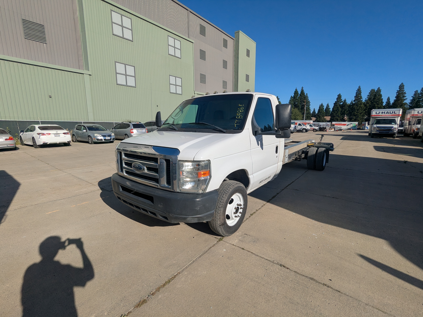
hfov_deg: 94.5
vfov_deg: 78.1
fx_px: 196
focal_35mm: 16
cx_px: 212
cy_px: 158
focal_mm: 2.35
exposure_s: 1/3003
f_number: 2.2
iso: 46
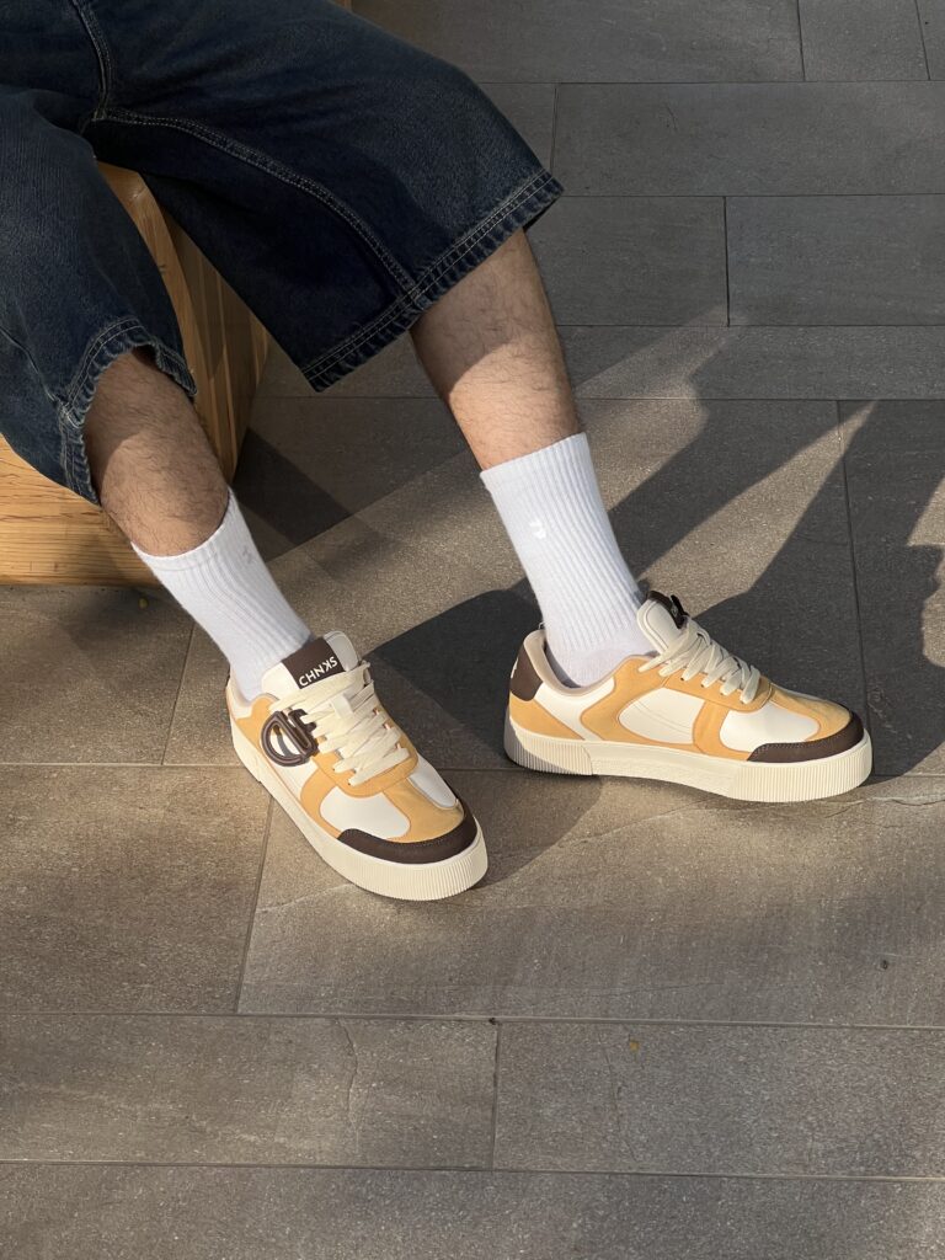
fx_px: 2803
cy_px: 630
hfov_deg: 19.1
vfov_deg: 25.3
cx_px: 472
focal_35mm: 77
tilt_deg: -35.6
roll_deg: +1.2
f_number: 2.8
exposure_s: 1/1004
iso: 32
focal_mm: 9
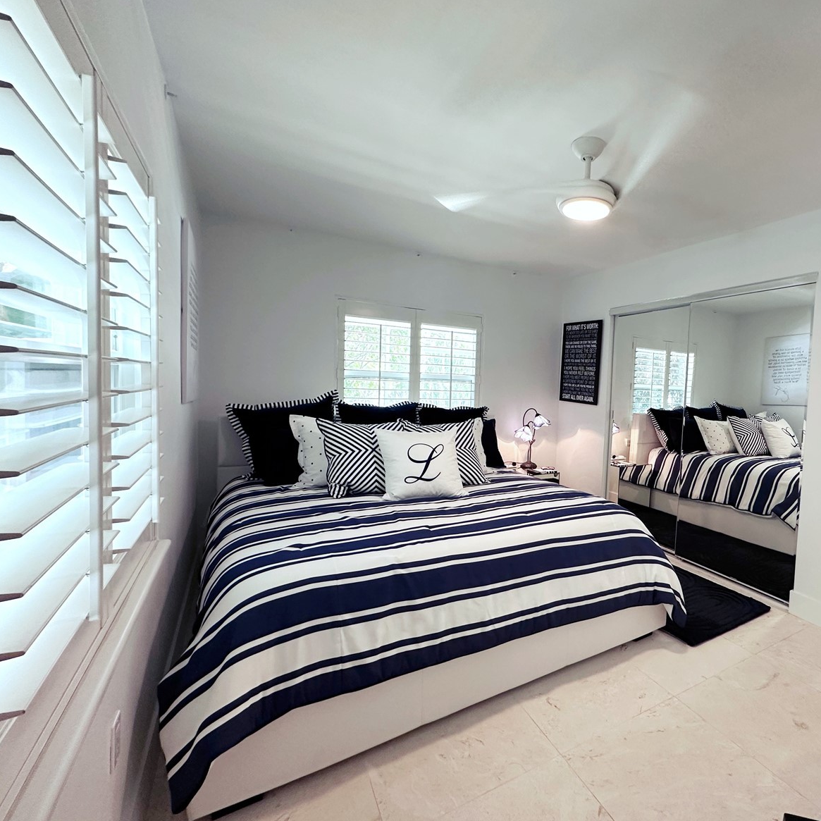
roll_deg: -2.5
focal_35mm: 17
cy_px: 409
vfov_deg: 84.0
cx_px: 548
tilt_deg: -3.1
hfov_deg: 81.1
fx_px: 456
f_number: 2.2
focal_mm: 2.22
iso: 200
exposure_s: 1/60
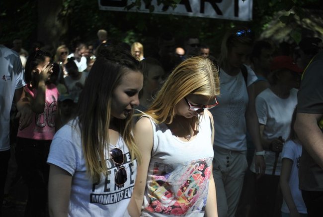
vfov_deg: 16.6
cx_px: 162
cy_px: 108
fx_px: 742
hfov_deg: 24.6
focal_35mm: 82
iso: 125
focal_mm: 55
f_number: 4
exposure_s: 1/1000
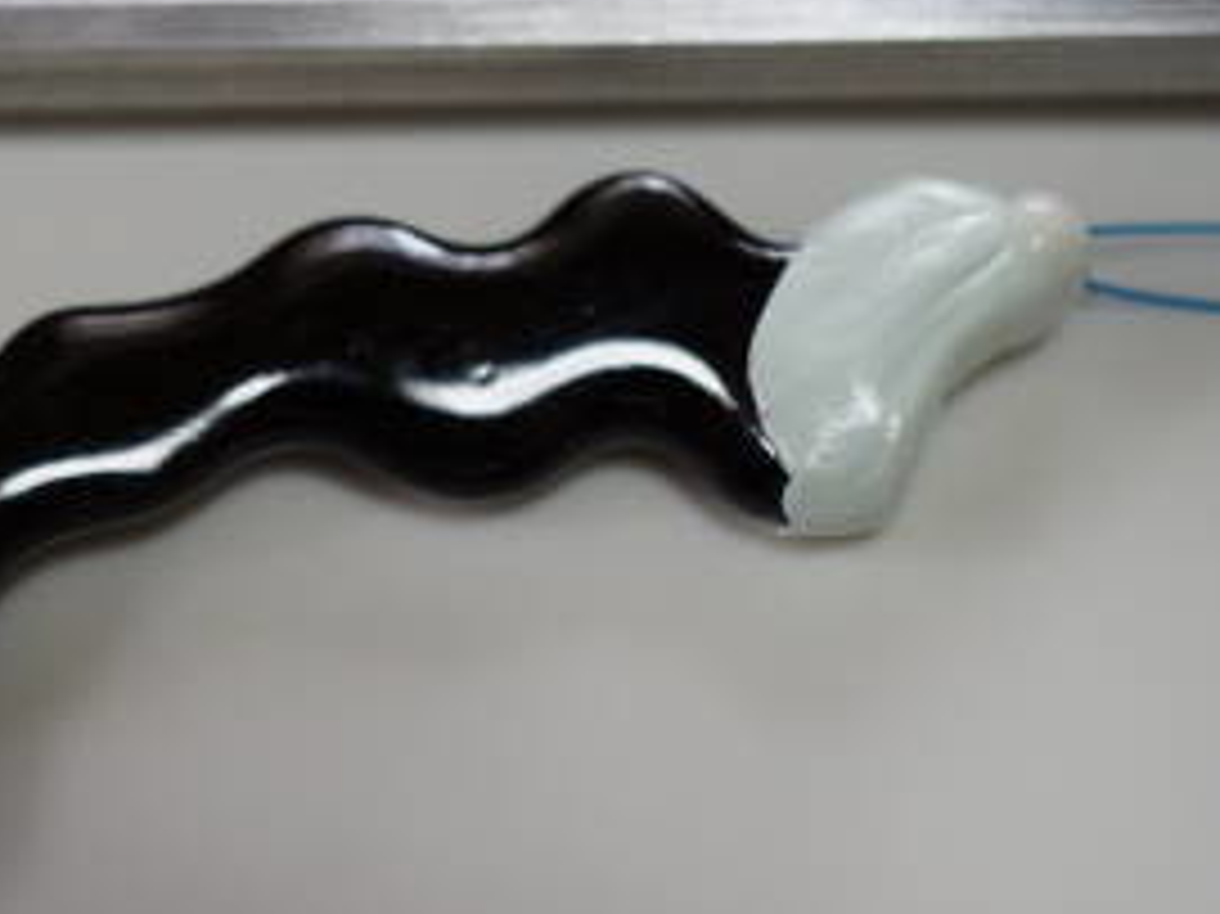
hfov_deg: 19.0
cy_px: 525
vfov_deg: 14.5
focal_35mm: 102
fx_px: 3593
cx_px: 198
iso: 400
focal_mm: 30
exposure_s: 1/100
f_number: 4
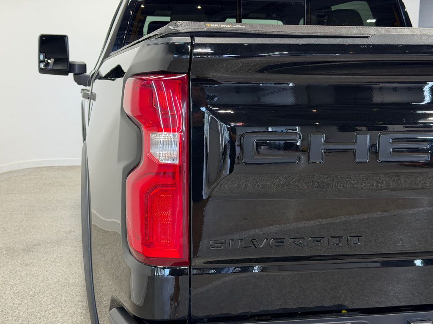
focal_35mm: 48
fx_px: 600
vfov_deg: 30.3
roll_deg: -0.6
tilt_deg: -8.0
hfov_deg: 39.7
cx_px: 216
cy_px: 162
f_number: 1.78
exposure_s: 1/120
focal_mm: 6.76
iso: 100
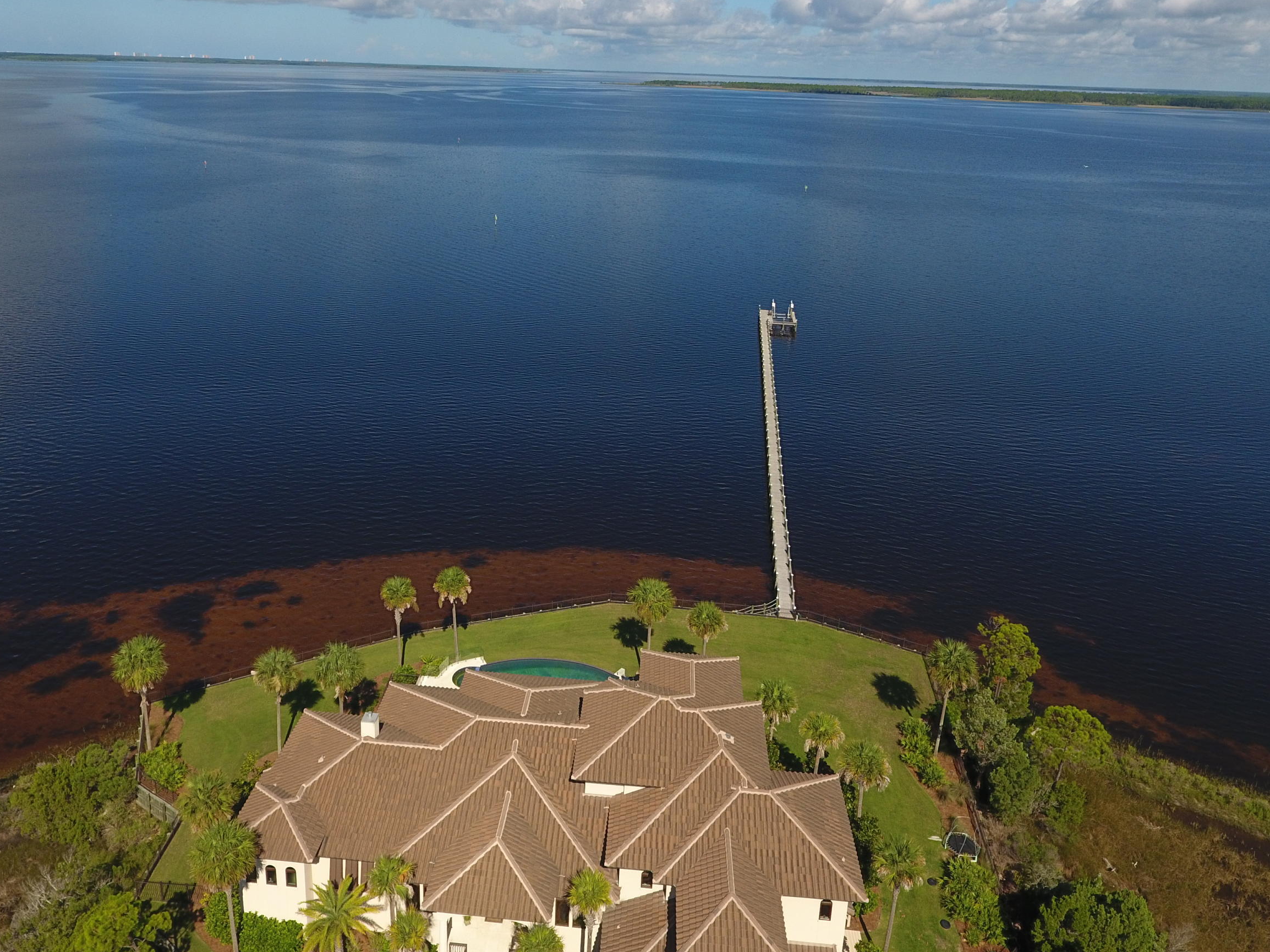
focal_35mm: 26
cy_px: 339
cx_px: 583
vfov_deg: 52.3
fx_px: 954
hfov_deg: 67.2
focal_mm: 3.61
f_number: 2.8
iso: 100
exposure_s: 1/1174
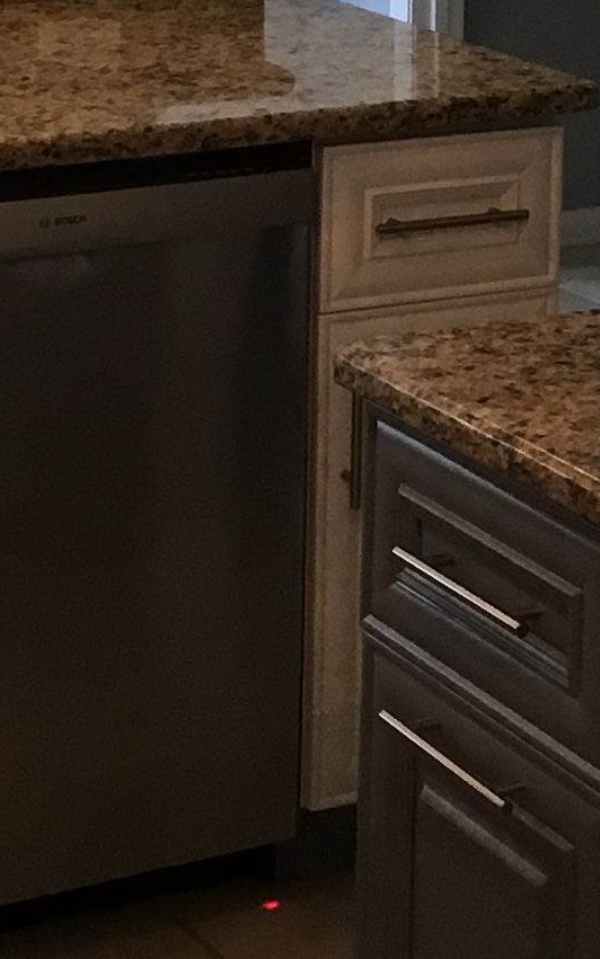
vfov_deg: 16.1
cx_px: 528
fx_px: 3296
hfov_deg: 10.4
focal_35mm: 126
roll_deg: -1.2
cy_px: -117
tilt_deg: -6.3
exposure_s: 1/30
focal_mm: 3.3
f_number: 2.4
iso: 32
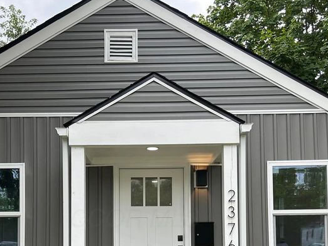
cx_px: 135
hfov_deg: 37.4
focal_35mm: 51
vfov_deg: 27.6
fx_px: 483
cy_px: 218
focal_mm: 5.7
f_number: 1.5
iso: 50
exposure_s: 1/866
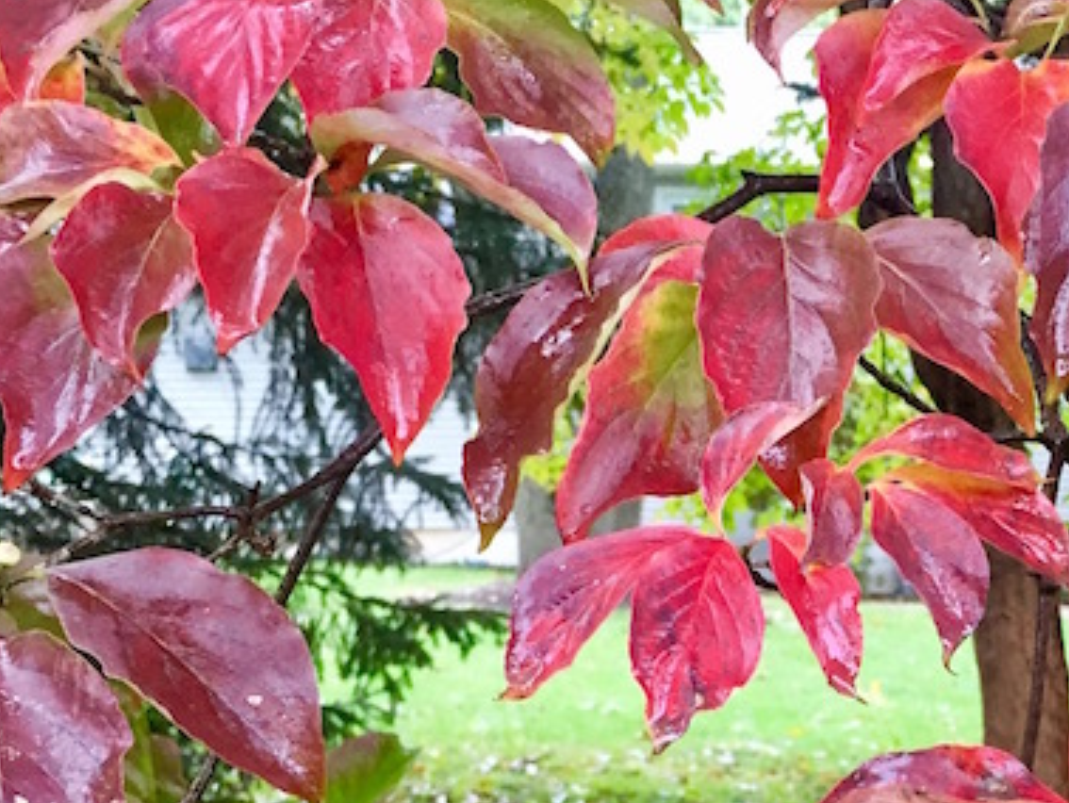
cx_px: 984
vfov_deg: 20.8
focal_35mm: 69
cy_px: 759
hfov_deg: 27.1
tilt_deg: -7.1
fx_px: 2132
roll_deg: +1.3
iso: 125
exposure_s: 1/30
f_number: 2.2
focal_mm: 4.15
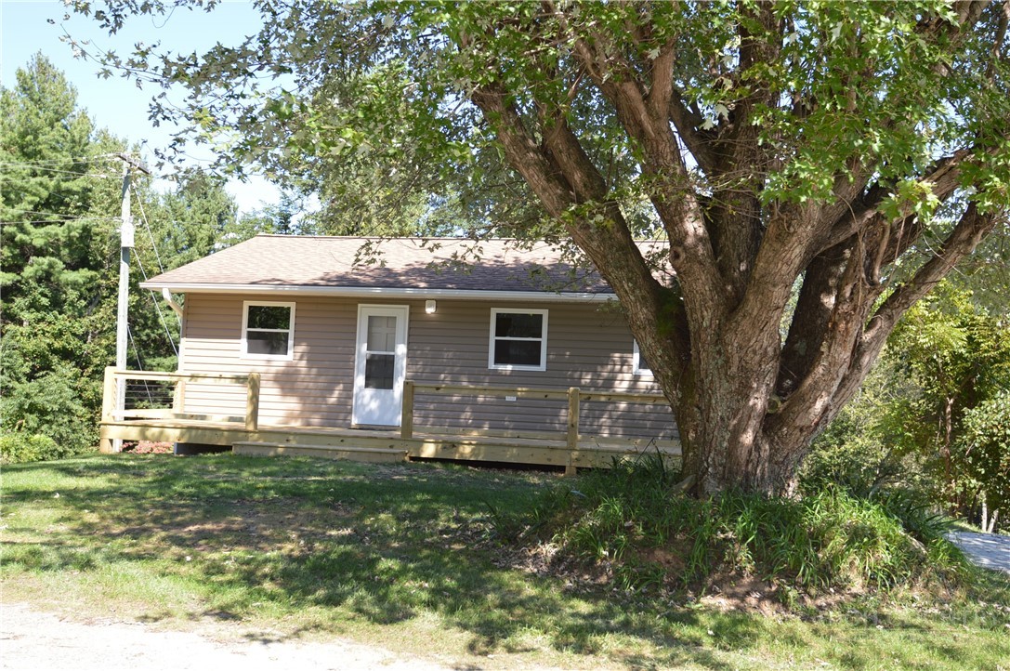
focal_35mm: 36
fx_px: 1009
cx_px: 505
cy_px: 336
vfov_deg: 36.8
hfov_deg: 53.2
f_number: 4
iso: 100
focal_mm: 24
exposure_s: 1/200
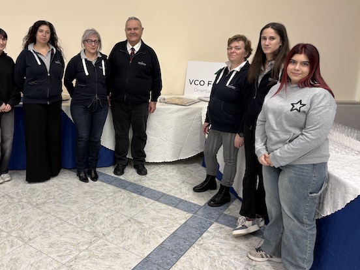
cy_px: 109
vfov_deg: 42.7
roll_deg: -2.3
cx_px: 134
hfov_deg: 54.7
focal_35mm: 33
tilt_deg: -11.7
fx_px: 343
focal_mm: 5.96
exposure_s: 1/50
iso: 80
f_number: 1.6
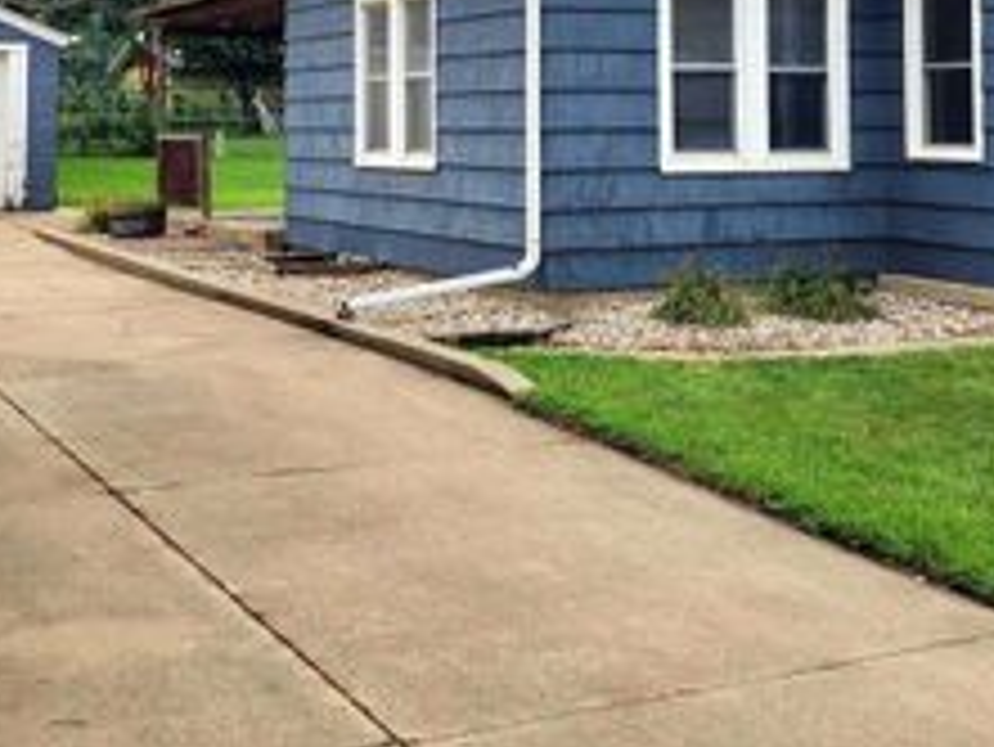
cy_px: -56
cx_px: 513
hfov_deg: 36.8
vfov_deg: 26.1
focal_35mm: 52
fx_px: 1494
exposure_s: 1/833
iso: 12
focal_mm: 6.4
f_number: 1.8
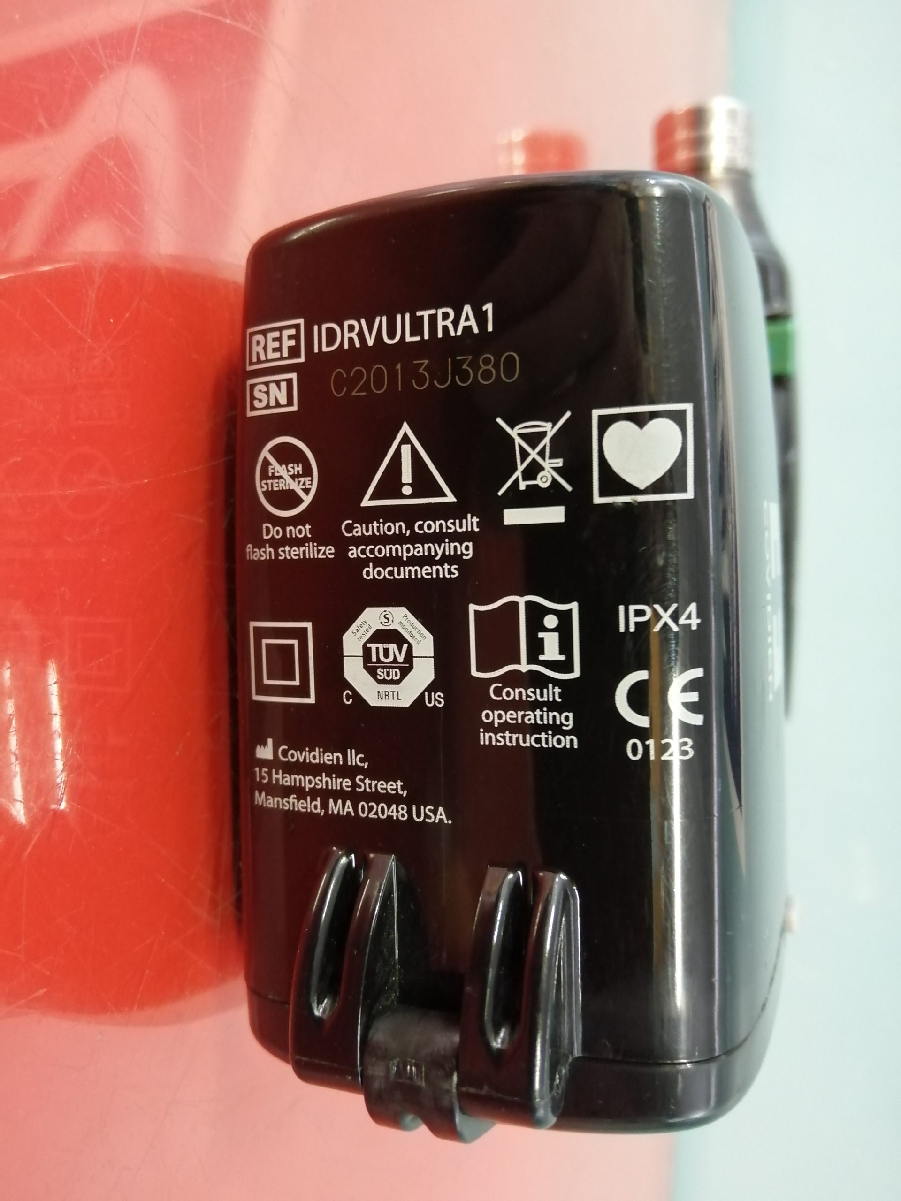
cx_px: 450
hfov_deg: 53.1
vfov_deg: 67.3
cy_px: 600
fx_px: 902
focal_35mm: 26
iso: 500
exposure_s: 1/20
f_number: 1.8
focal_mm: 3.6
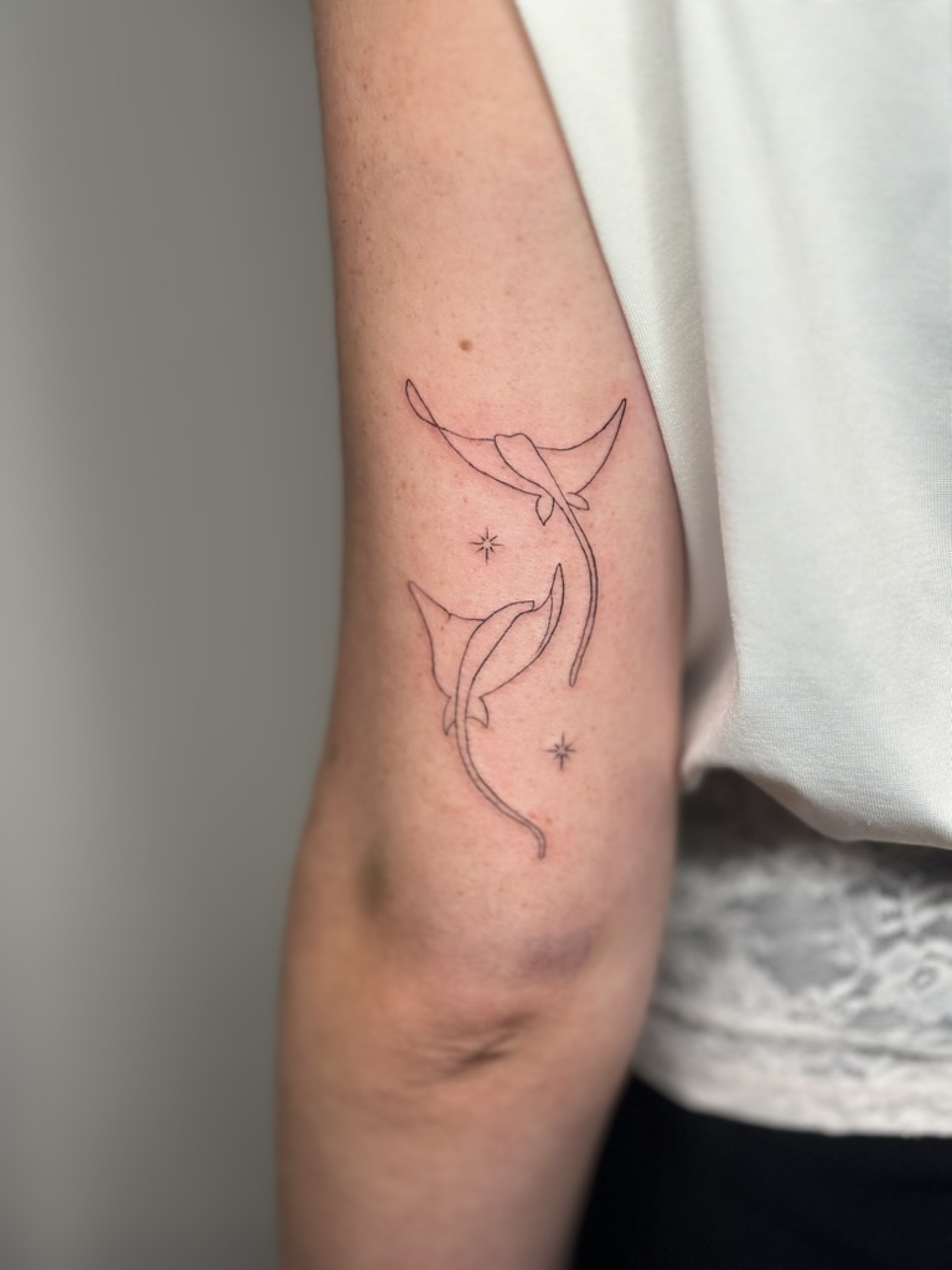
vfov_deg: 39.7
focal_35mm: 48
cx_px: 476
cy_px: 635
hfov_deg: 30.3
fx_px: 1760
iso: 64
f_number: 1.78
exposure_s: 1/158
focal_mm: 6.86
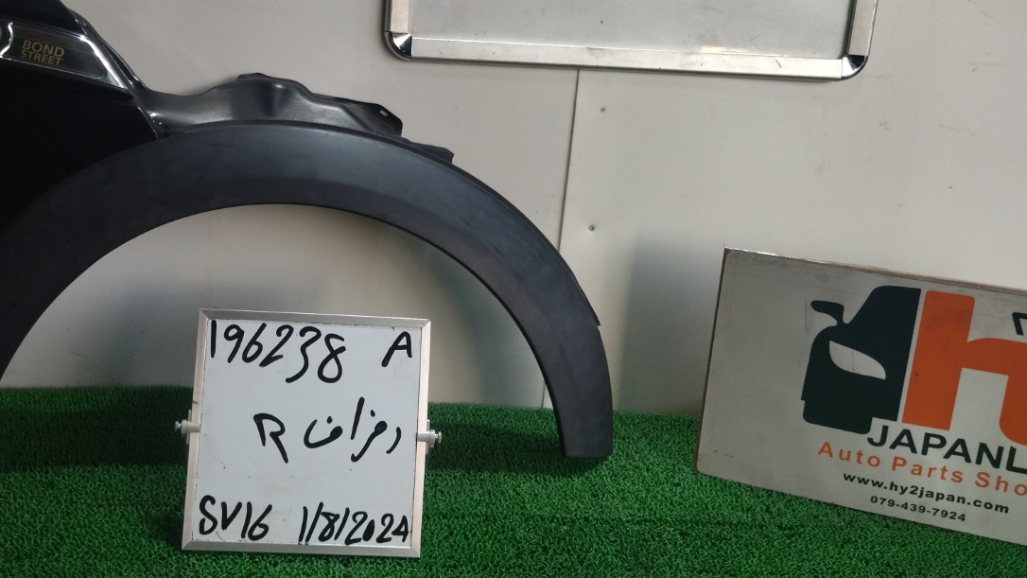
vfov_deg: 30.3
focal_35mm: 39
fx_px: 1062
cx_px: 417
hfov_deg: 51.3
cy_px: 204
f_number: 1.79
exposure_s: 1/100
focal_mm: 4.74
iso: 153
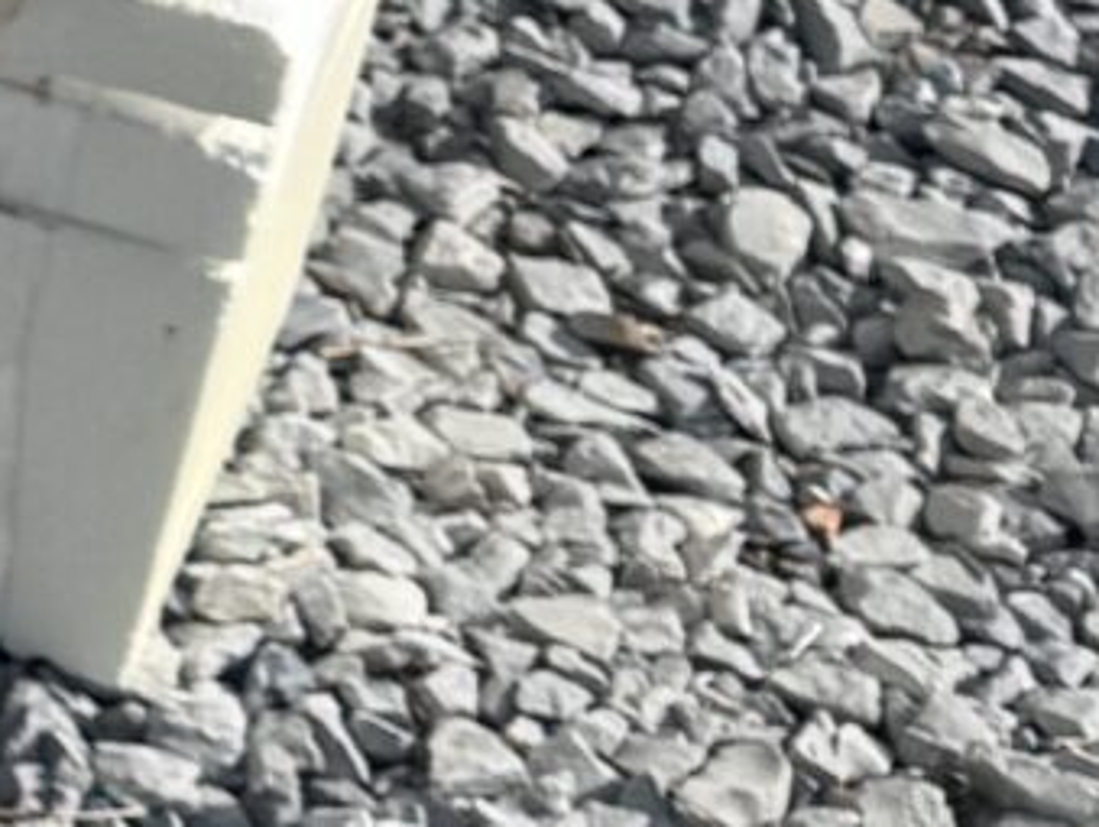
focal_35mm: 181
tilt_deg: -37.1
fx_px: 5753
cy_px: -211
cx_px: -2451
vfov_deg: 8.1
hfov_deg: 8.6
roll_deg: +0.2
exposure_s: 1/5348
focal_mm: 6.76
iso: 80
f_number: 1.78
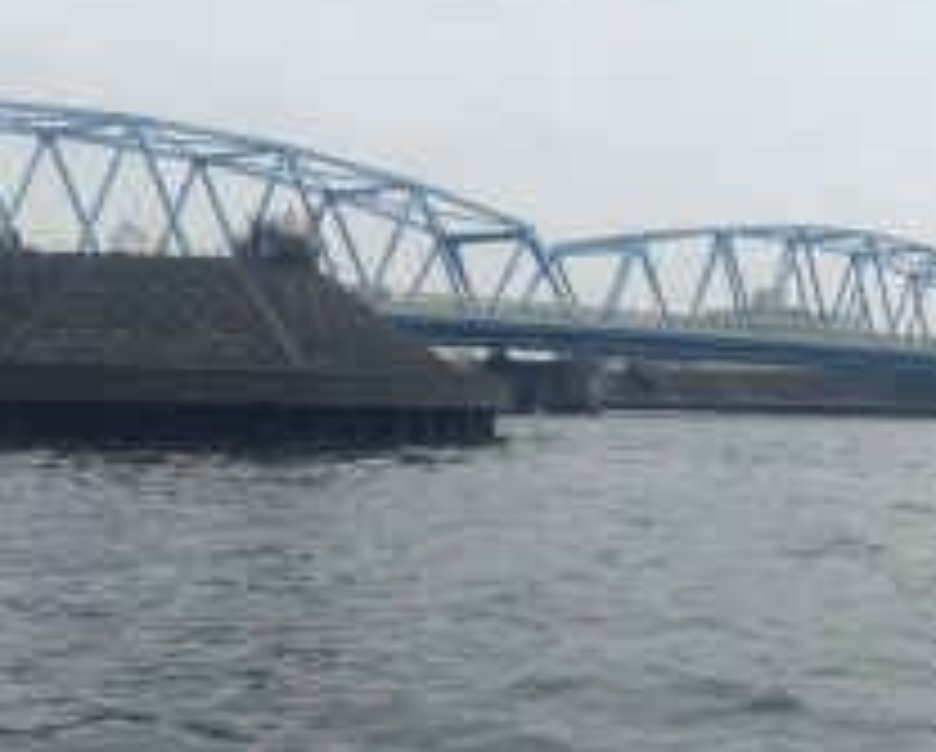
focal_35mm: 63
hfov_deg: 29.3
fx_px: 1748
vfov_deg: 24.1
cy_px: 509
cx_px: 752
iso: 32
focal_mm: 4.12
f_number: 2.2
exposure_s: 1/2933
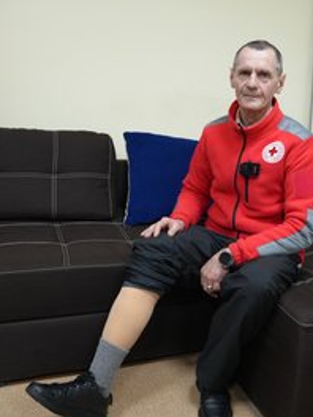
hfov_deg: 39.9
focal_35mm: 35
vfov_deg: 52.6
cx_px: 223
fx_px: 422
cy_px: 208
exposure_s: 1/160
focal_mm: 24
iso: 3200
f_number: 4
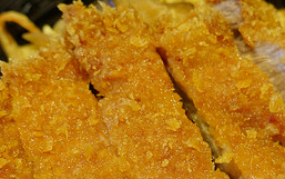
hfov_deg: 35.3
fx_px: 443
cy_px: 161
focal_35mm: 57
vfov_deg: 22.2
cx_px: 191
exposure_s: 1/40
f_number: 2.8
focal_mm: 8.8
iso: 125
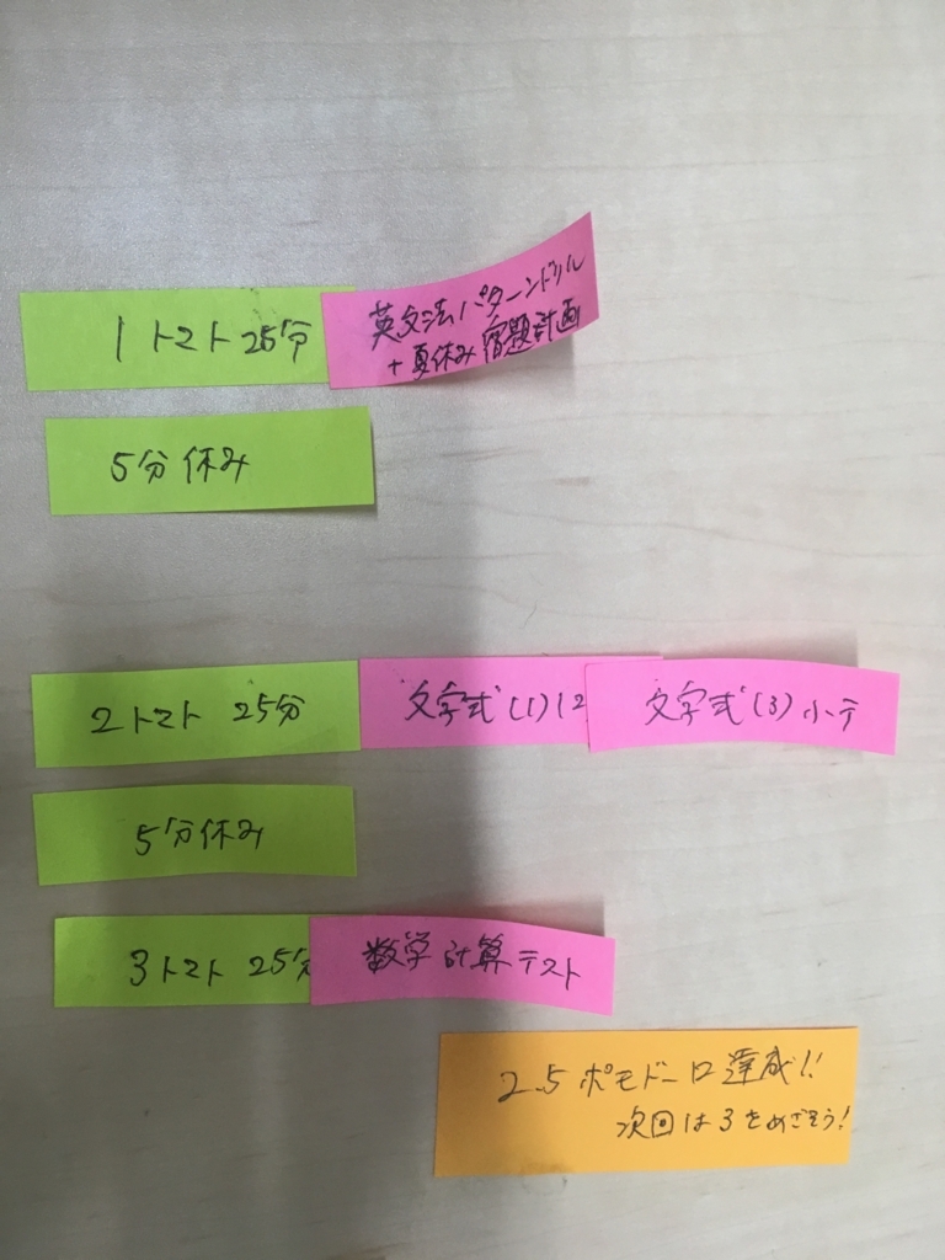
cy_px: 630
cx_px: 472
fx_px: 1056
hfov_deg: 48.2
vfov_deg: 61.7
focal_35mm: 29
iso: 40
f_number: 2.2
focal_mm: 4.15
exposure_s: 1/30
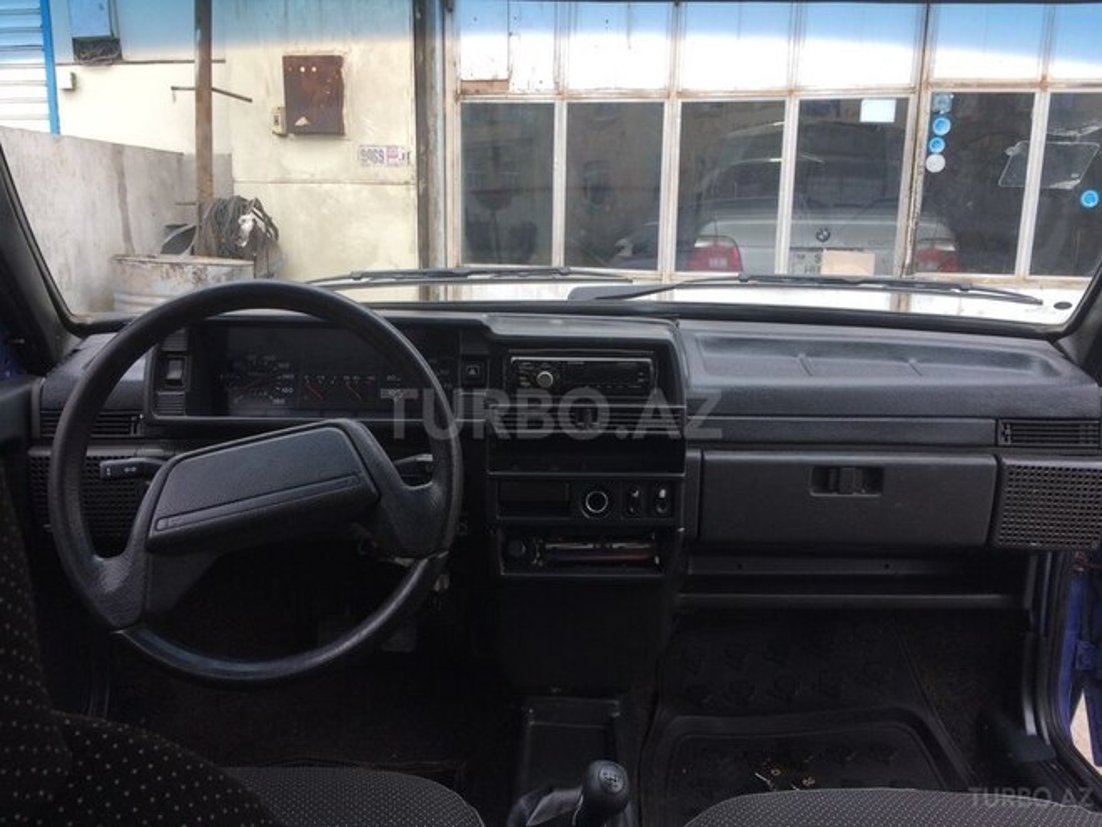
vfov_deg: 48.2
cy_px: 414
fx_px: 923
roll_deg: -0.6
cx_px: 551
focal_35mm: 29
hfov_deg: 61.7
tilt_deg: -13.3
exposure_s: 1/100
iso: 50
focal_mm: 4.15
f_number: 2.2
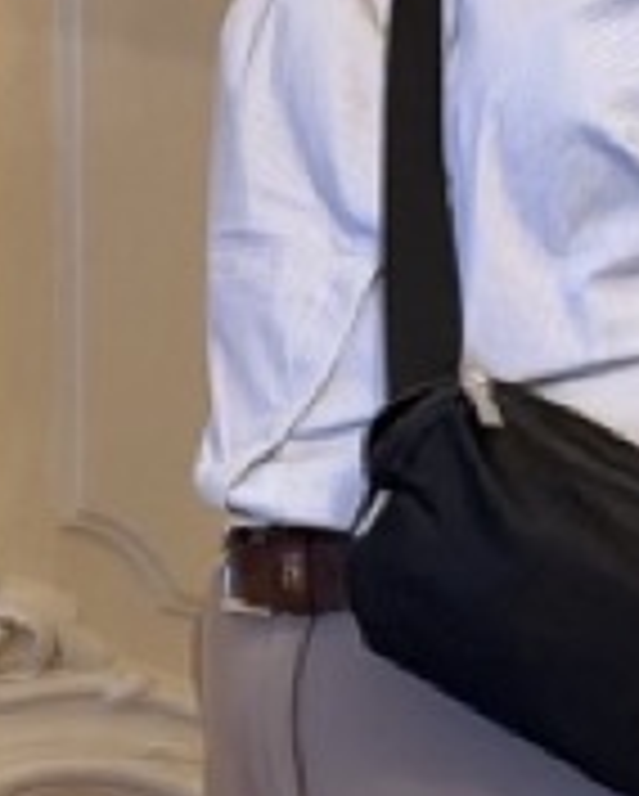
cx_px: -536
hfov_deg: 4.5
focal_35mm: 338
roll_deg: +0.6
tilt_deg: -8.1
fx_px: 7977
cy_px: 571
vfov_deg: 5.7
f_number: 1.78
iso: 160
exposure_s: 1/50
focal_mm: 6.76
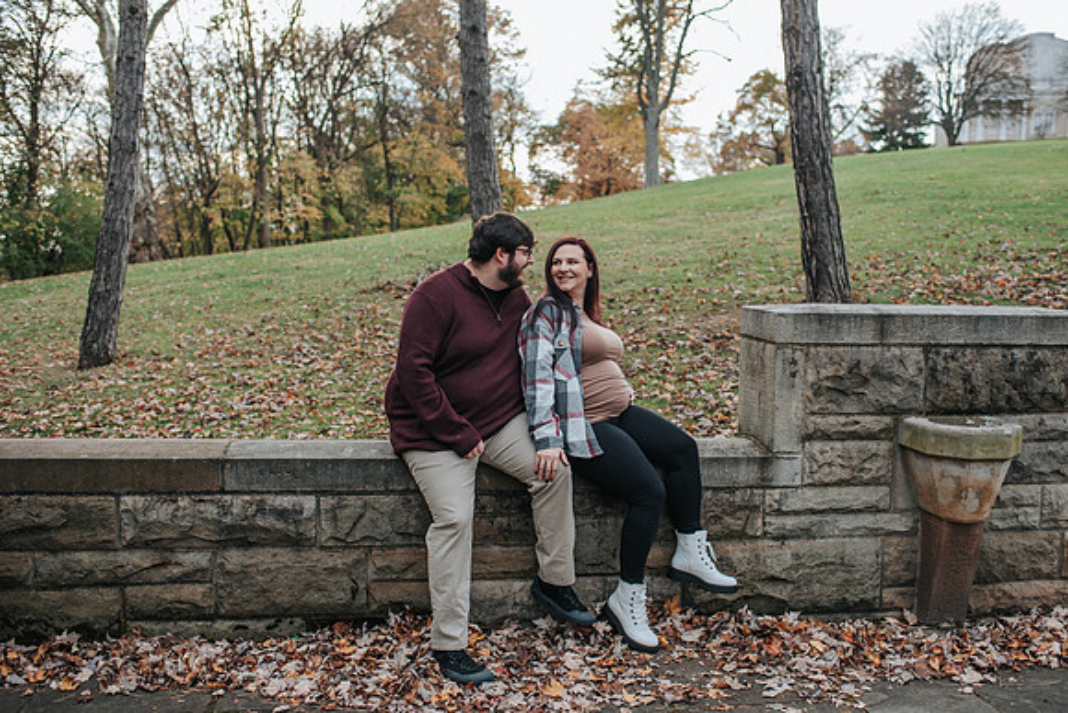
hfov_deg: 51.0
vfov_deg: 35.3
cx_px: 572
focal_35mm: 38
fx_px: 1119
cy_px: 356
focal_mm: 35
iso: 125
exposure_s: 1/200
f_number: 2.8
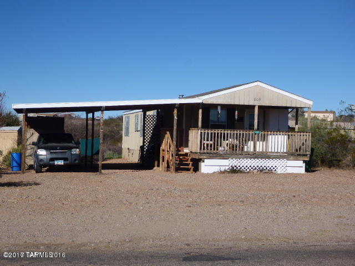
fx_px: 585
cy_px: 133
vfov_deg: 25.7
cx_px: 178
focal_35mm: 57
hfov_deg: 33.8
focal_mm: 9.8
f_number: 4.9
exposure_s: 1/1000
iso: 100
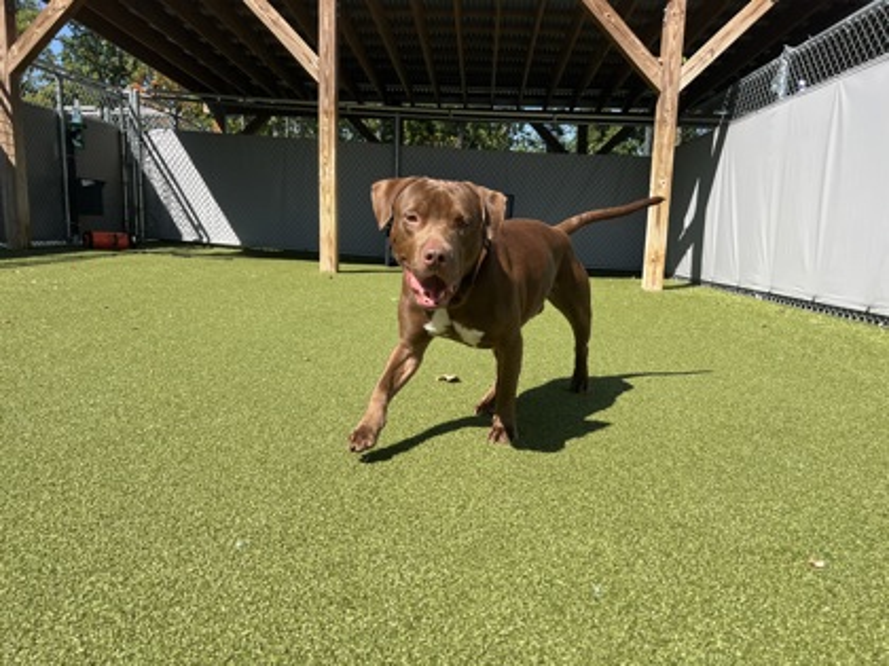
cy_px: 333
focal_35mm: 26
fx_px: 668
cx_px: 444
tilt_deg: -8.4
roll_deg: -2.8
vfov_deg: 53.1
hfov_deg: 67.3
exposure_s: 1/2915
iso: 50
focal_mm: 5.7
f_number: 1.5
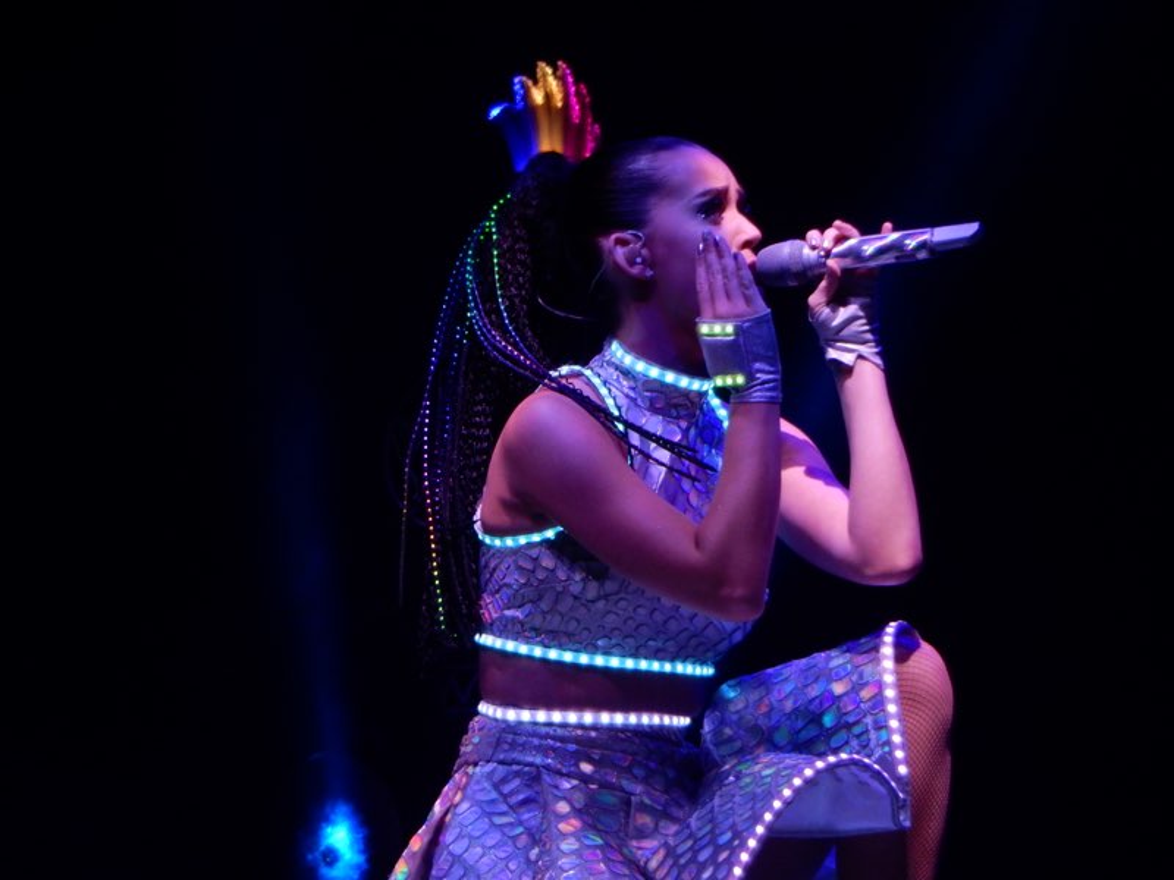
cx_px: 587
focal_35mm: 550
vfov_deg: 2.7
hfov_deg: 3.6
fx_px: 18653
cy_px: 440
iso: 400
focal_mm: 99
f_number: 6.3
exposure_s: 1/160
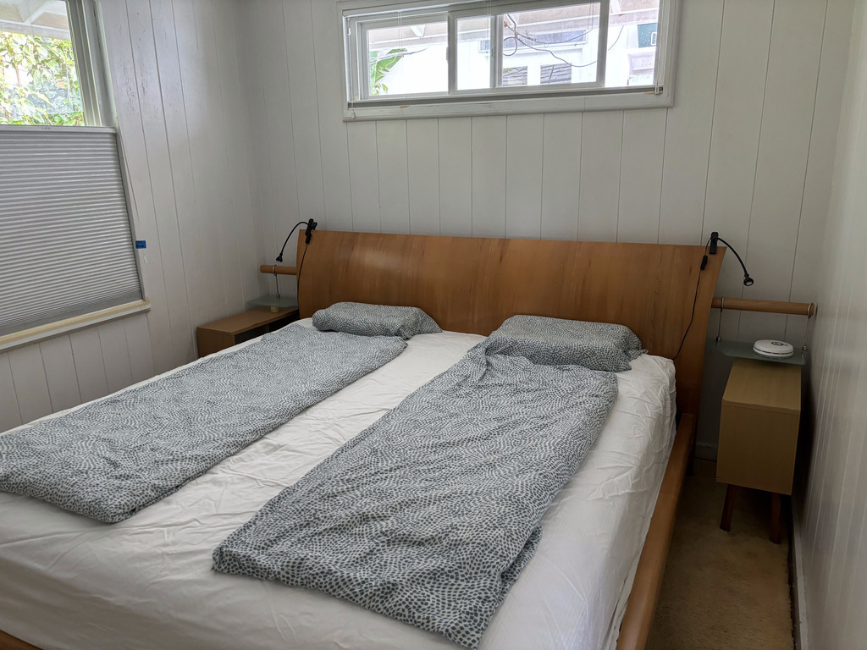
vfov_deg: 53.1
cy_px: 325
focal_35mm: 26
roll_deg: +1.2
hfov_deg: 67.3
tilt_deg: -15.2
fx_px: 651
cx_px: 434
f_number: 1.6
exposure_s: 1/60
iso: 160
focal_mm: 5.96
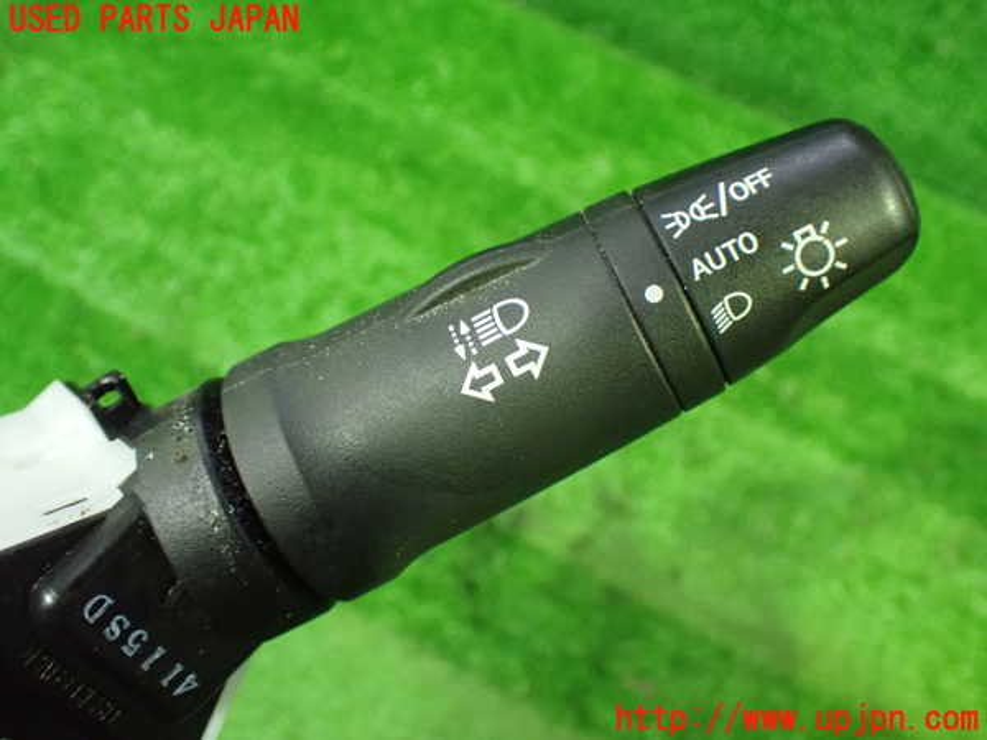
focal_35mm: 38
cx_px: 494
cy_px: 370
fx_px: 1083
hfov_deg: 49.0
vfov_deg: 37.7
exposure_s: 1/40
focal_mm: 6.83
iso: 1250
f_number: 2.7
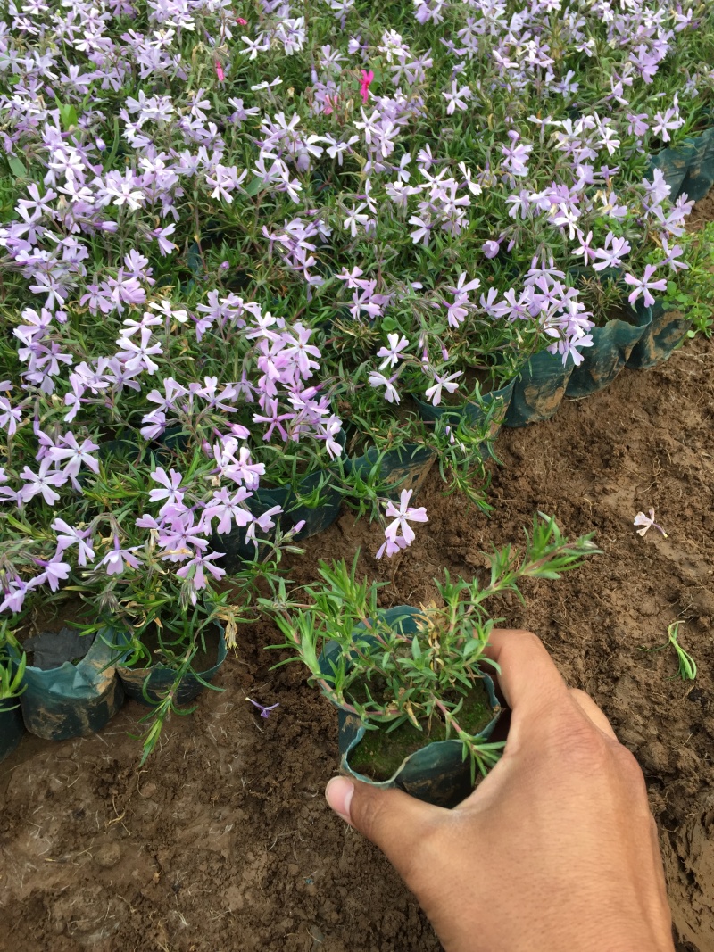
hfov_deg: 48.2
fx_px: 798
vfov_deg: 61.7
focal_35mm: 29
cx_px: 357
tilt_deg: -53.6
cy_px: 476
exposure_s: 1/100
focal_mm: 4.15
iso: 40
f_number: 2.2
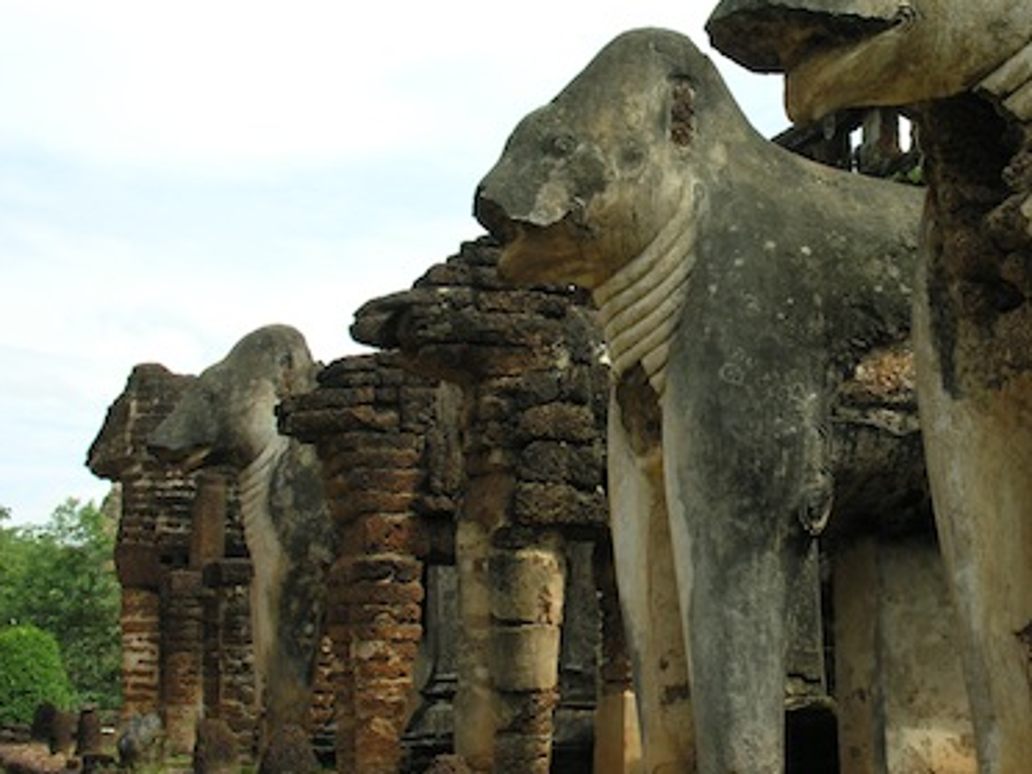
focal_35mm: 68
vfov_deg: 21.6
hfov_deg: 28.2
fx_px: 2027
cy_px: 295
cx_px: 743
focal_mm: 11.8
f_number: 7.6
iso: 50
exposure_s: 1/60
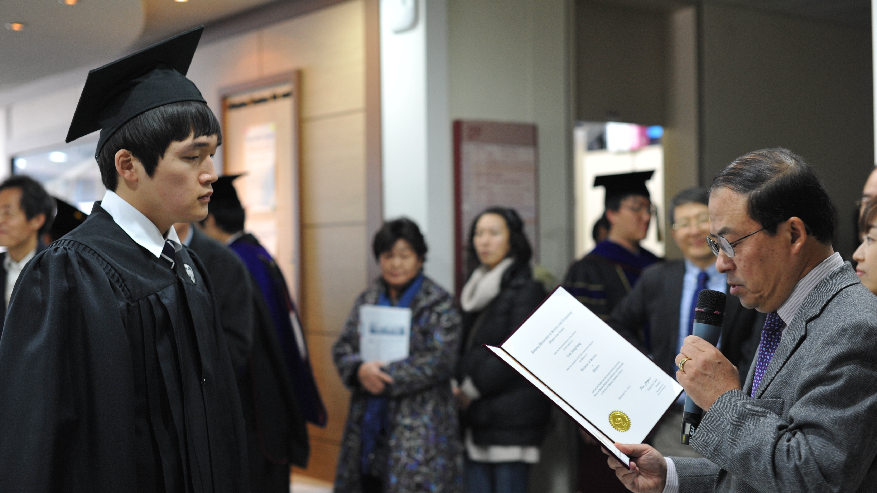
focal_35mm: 53
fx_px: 1232
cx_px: 434
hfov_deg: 39.2
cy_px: 261
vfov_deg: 22.6
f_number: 2.8
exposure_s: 1/100
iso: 1600
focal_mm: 50
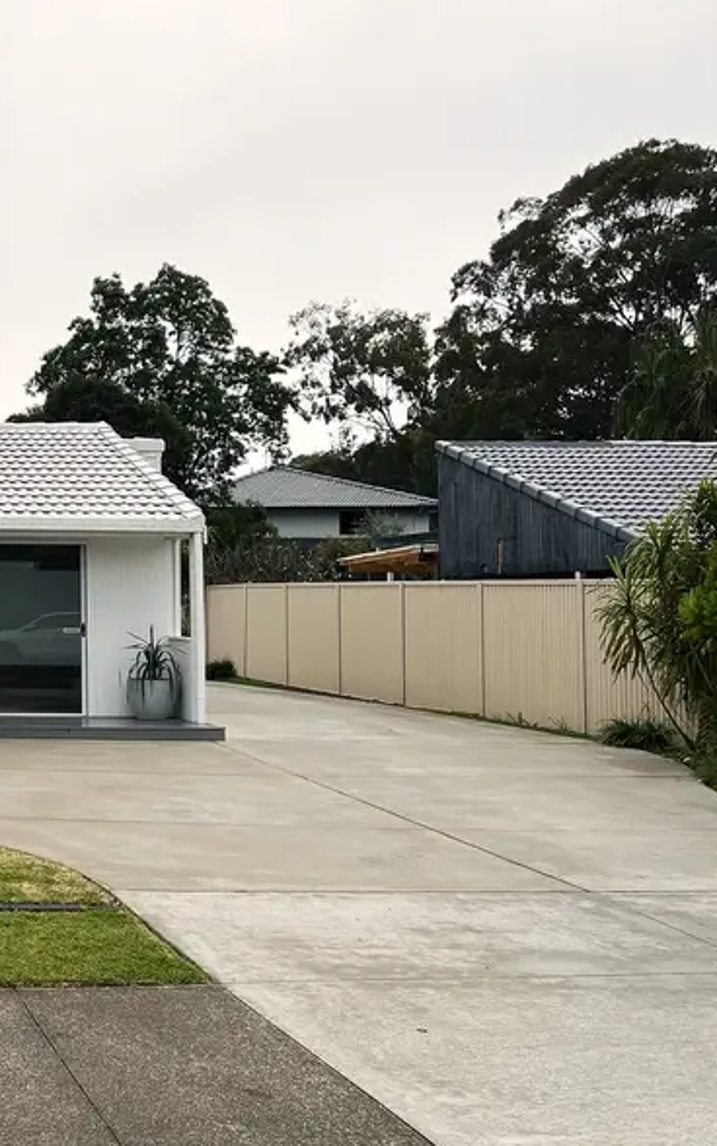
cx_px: -167
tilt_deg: +5.2
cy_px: 540
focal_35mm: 44
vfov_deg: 45.2
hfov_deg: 25.8
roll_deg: -1.5
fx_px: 1374
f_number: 1.5
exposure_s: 1/6993
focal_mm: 5.7
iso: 50
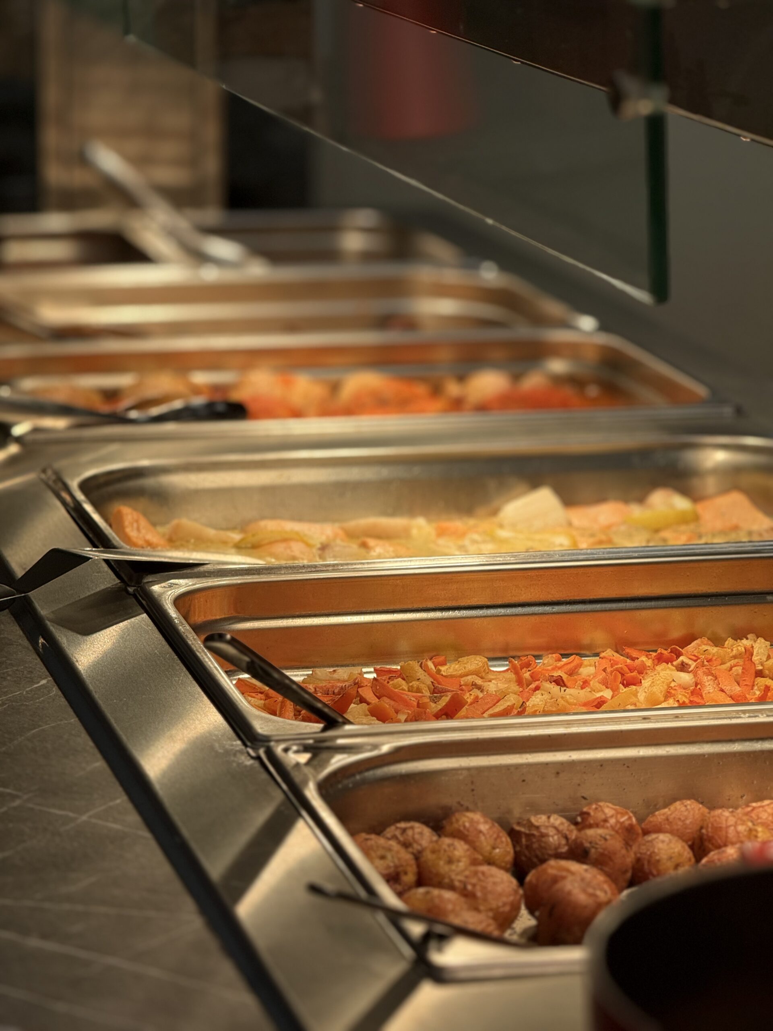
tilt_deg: -12.3
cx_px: 386
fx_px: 3573
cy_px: 516
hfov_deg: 12.3
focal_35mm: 120
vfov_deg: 16.4
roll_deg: -0.6
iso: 50
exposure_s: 1/100
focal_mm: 15.66
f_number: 2.8
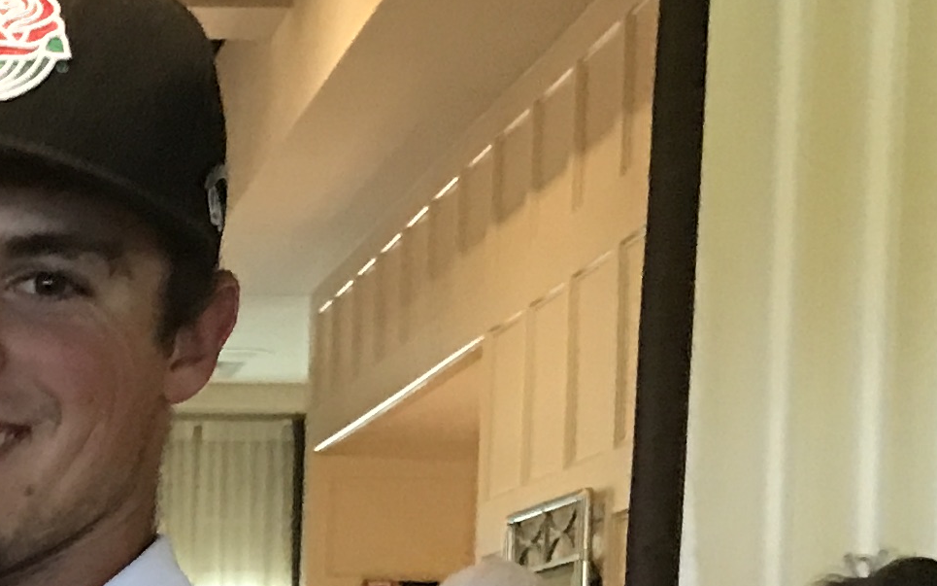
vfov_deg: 10.1
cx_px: -371
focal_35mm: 124
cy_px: 950
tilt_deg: -3.4
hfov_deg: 15.8
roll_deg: -0.3
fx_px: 3166
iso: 100
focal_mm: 3.99
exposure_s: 1/15
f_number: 1.8
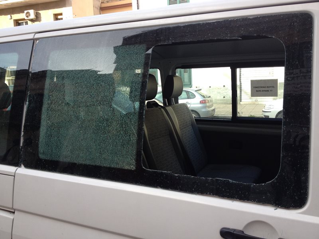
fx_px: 323
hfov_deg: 52.6
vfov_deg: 40.7
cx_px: 160
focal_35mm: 35
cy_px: 120
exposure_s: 1/391
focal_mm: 4.28
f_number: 2.4
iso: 50
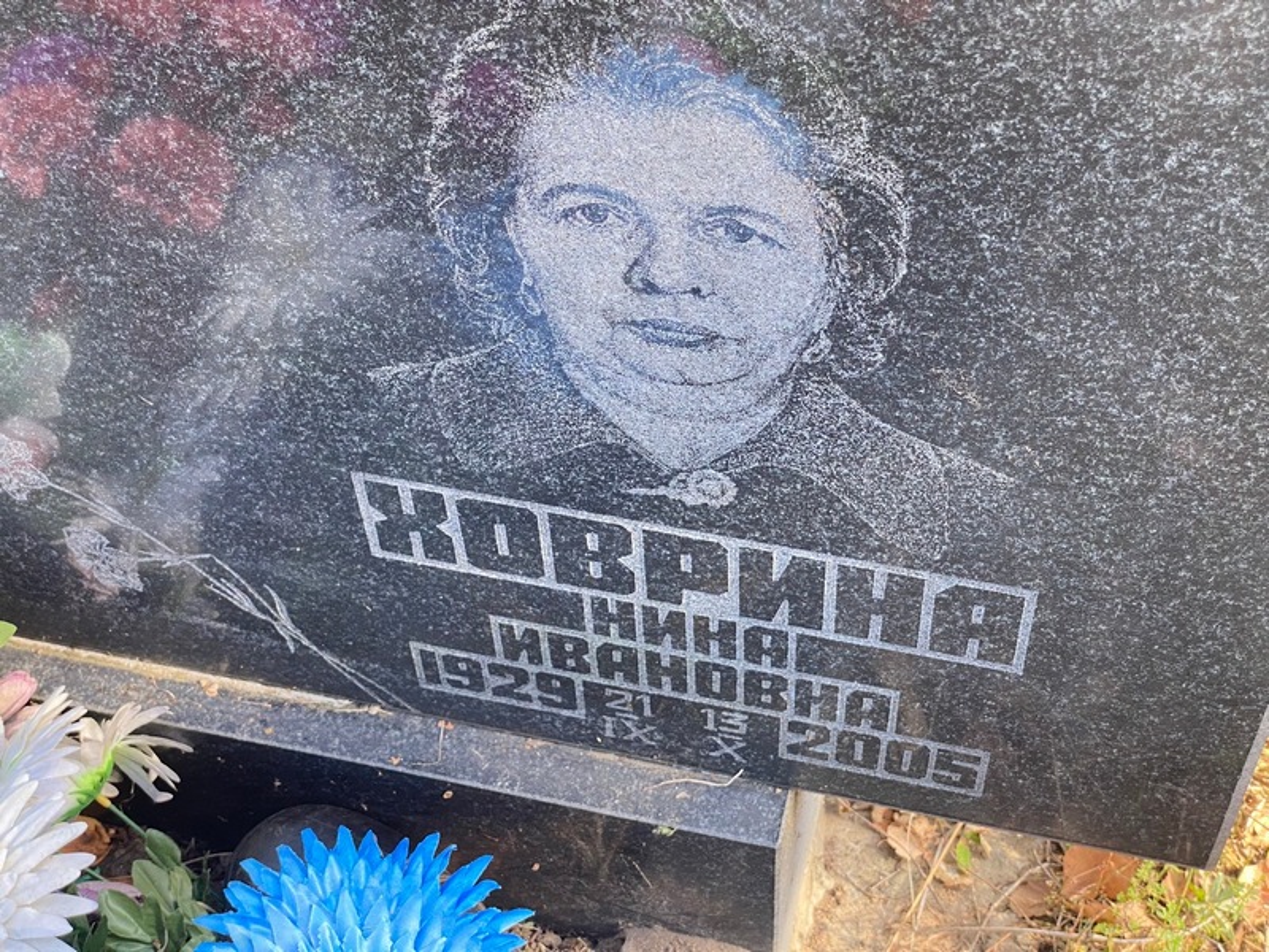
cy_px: 476
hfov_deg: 36.8
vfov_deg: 28.0
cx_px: 634
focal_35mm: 52
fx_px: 1906
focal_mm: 6
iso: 40
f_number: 2
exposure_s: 1/122
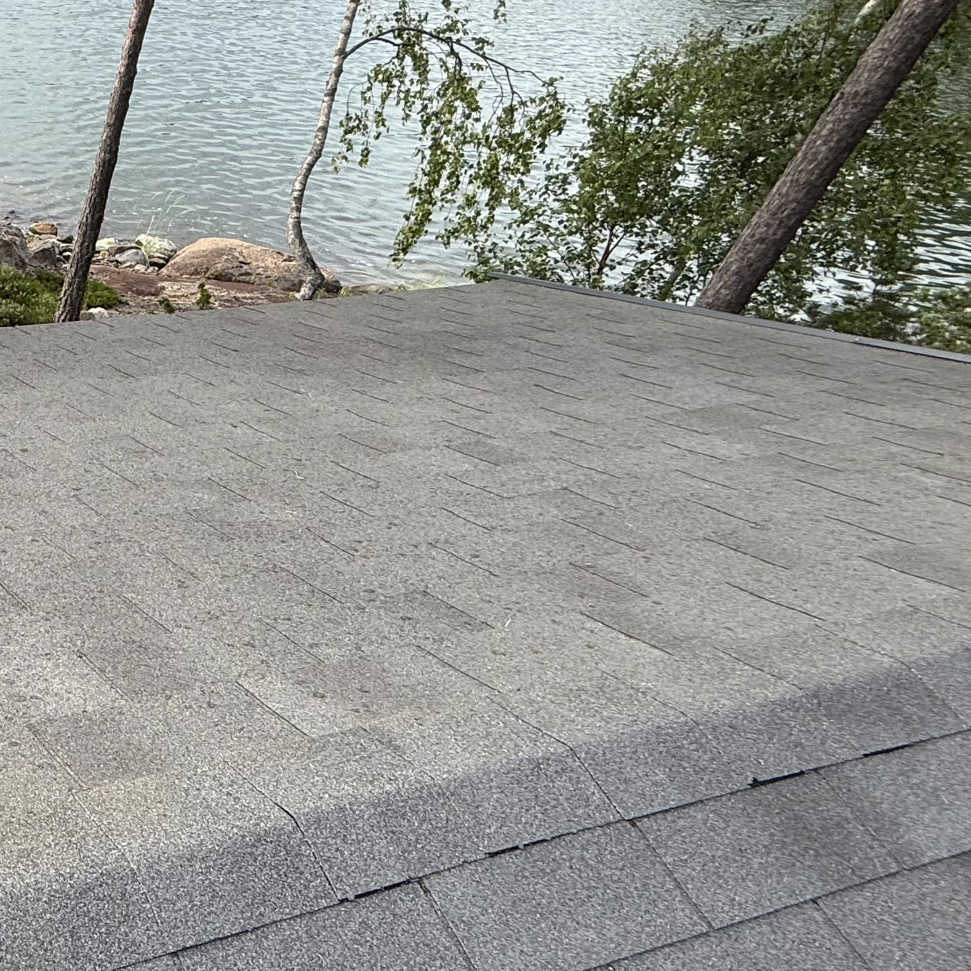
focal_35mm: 33
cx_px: -187
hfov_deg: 37.8
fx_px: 1047
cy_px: 487
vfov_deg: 49.7
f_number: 2.2
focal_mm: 2.22
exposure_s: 1/329
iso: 50
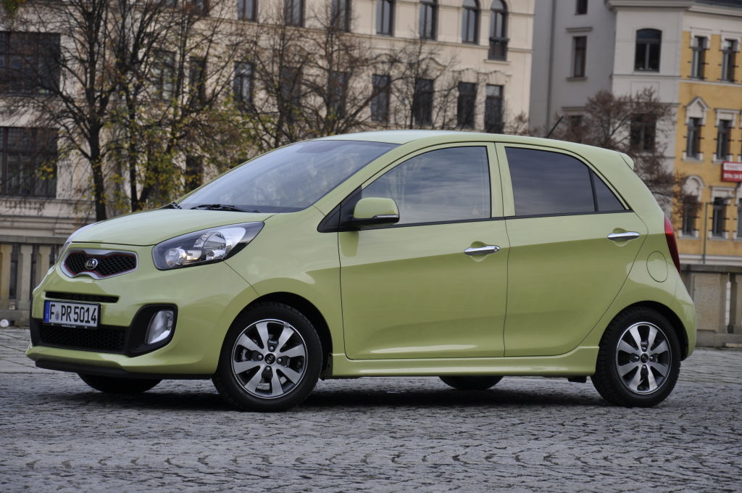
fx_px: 2625
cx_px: 371
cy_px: 246
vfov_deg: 10.7
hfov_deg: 16.1
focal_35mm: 128
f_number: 7.1
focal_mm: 85
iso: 200
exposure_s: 1/200
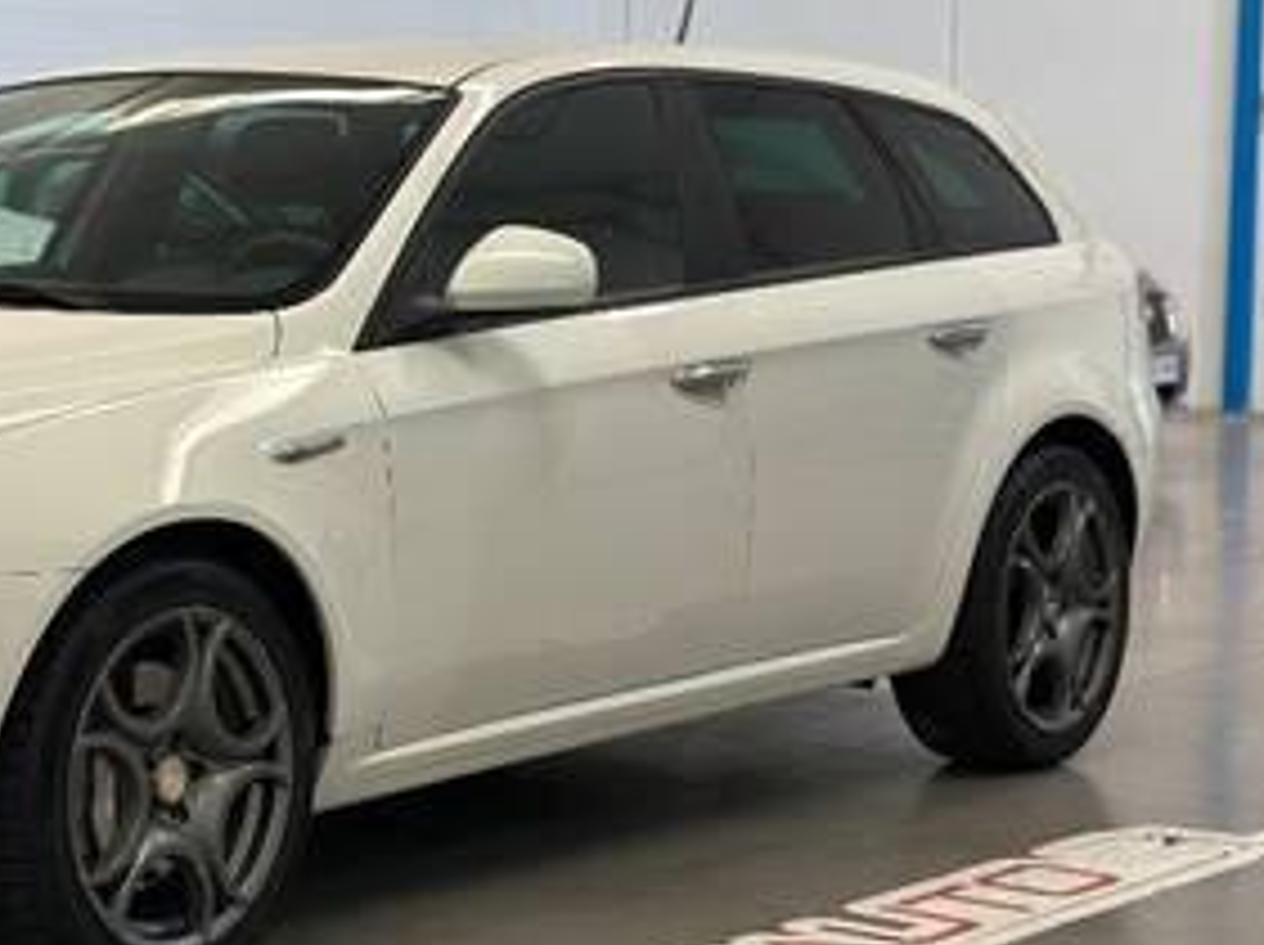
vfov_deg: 15.2
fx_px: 3537
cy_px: 407
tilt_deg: -5.1
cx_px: 160
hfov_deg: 19.9
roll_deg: -0.6
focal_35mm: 97
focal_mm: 6.86
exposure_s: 1/100
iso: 80
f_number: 1.78
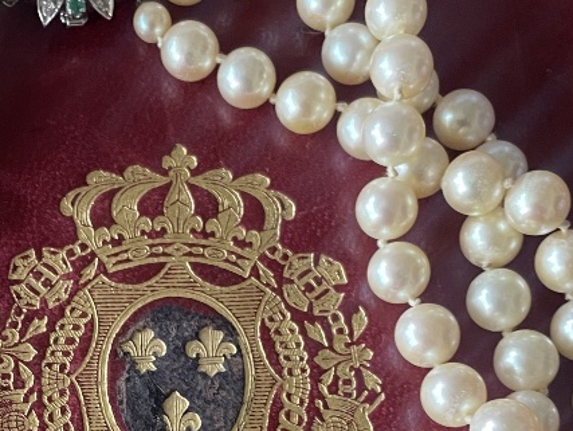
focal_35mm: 73
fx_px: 1209
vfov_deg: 19.5
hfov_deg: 26.4
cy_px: 451
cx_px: 174
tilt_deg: -80.0
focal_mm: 4.2
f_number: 1.6
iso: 250
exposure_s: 1/60
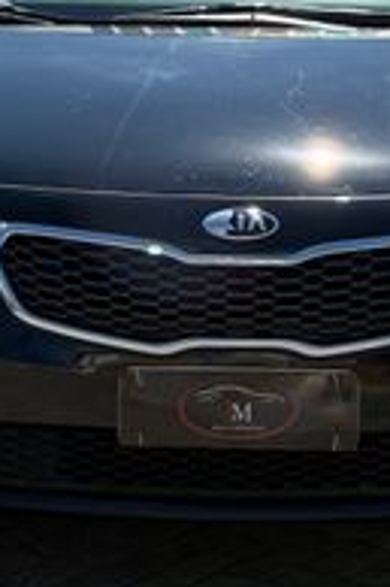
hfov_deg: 11.3
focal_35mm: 121
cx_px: 221
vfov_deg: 16.8
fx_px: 1970
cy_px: 91
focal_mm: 6.76
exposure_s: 1/5587
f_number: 1.78
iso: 64
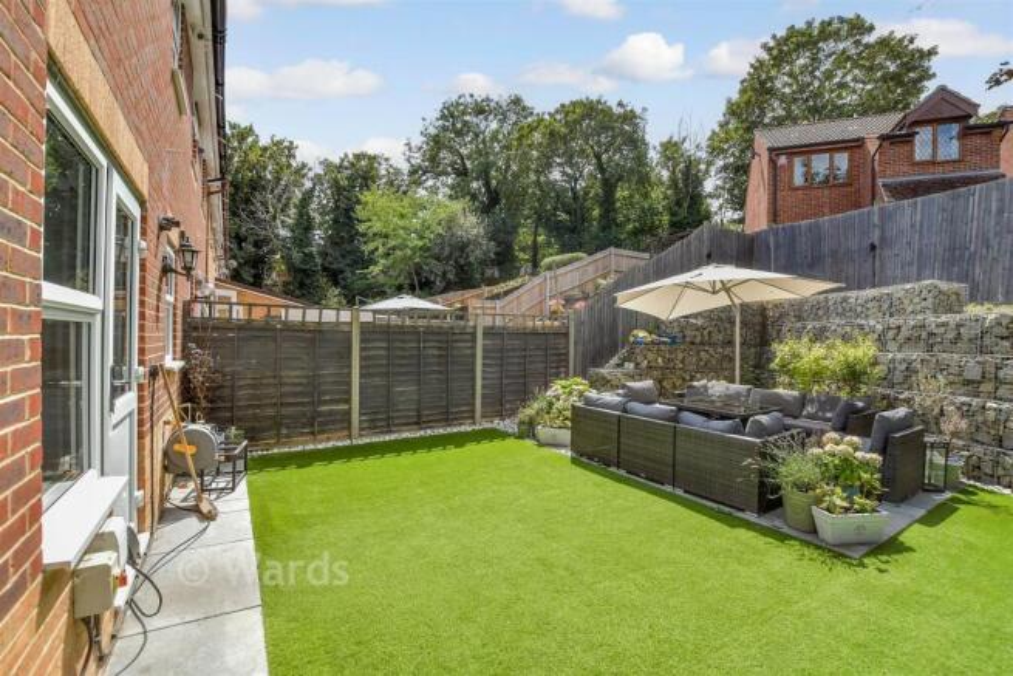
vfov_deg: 77.4
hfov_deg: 100.4
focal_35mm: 15
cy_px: 338
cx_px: 506
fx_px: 422
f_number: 8
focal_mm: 10
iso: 320
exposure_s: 1/640
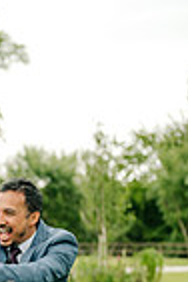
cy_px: 254
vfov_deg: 18.0
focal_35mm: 112
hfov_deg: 11.6
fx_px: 877
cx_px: -108
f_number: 1.6
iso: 100
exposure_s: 1/400
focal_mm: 35
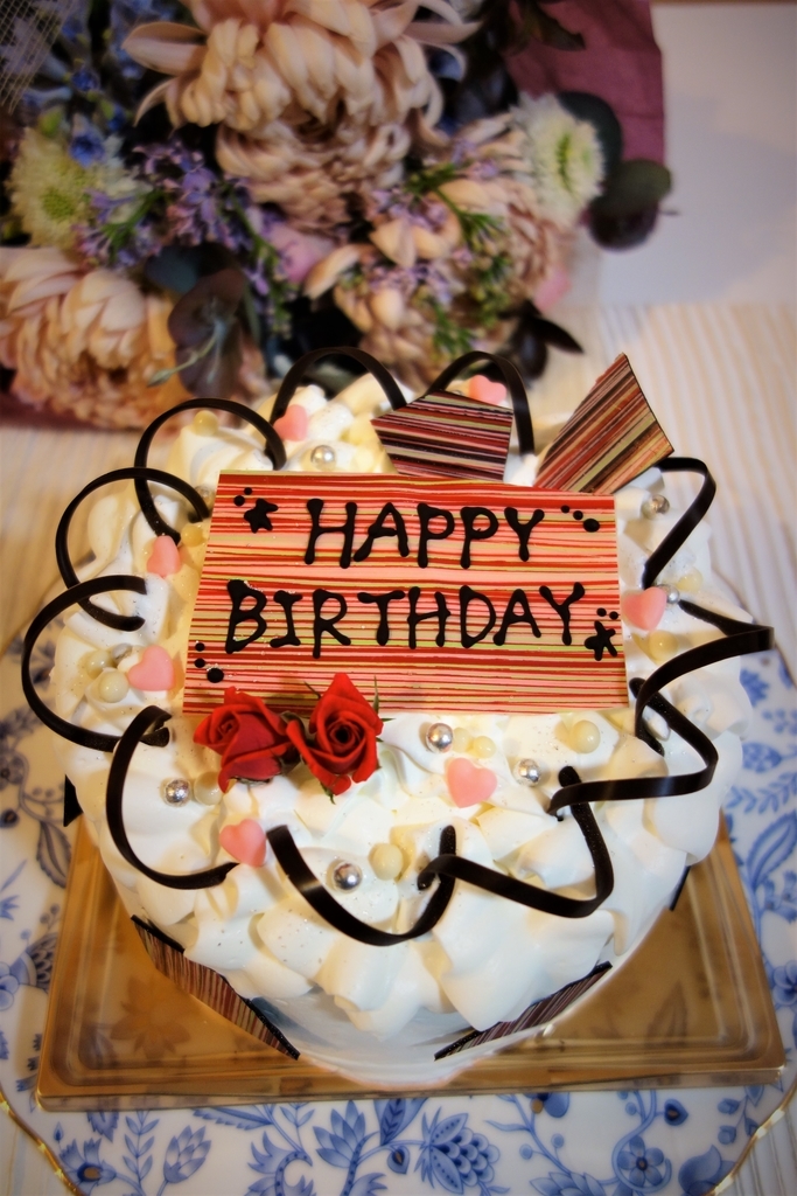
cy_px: 598
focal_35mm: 28
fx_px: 929
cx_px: 398
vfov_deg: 65.5
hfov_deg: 46.4
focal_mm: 10.4
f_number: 1.8
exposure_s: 1/30
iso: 320
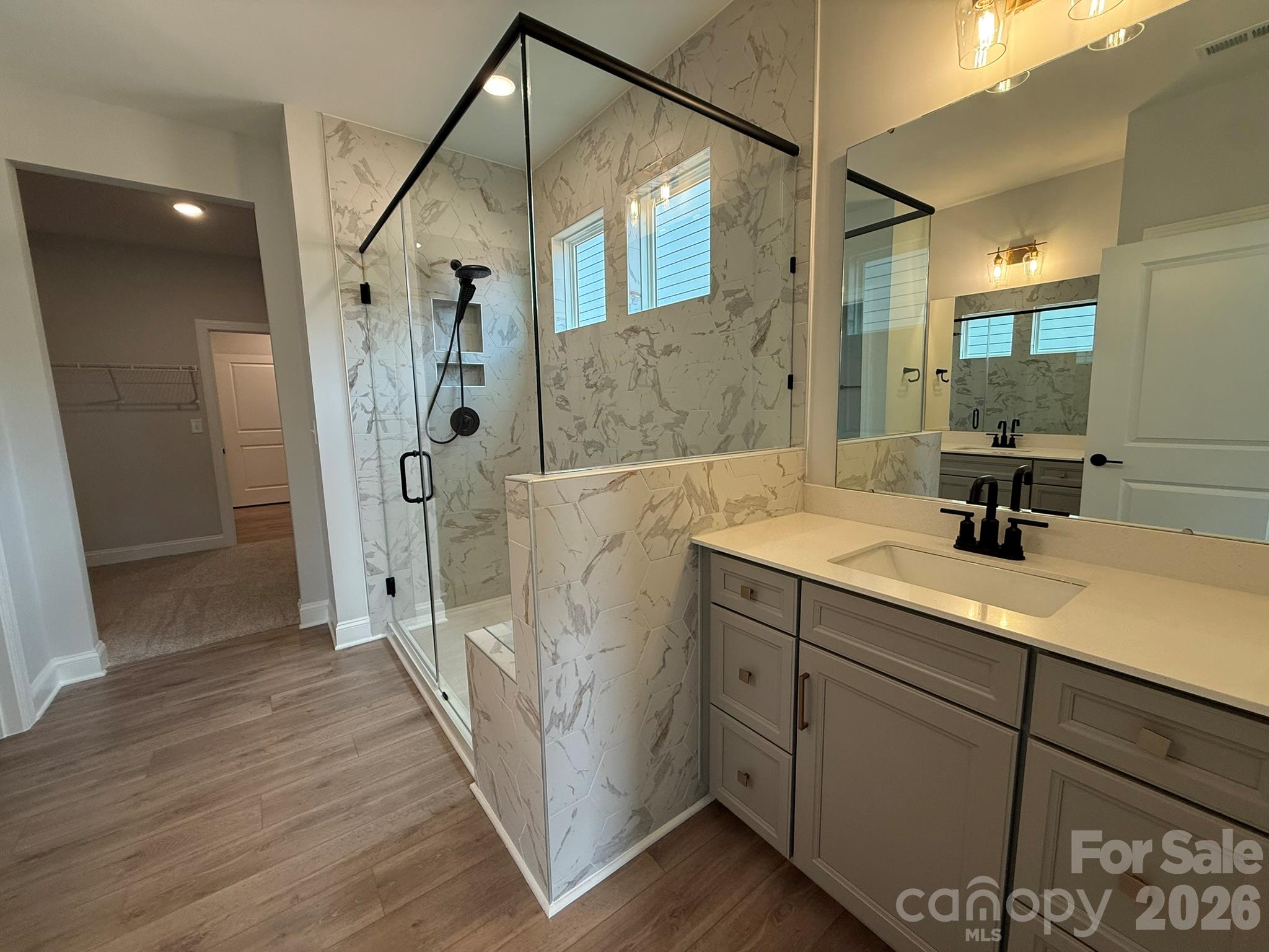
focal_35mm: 14
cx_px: 634
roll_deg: +1.4
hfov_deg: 102.1
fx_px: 513
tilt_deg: -7.9
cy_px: 476
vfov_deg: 85.7
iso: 125
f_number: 2.2
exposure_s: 1/120
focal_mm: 2.22
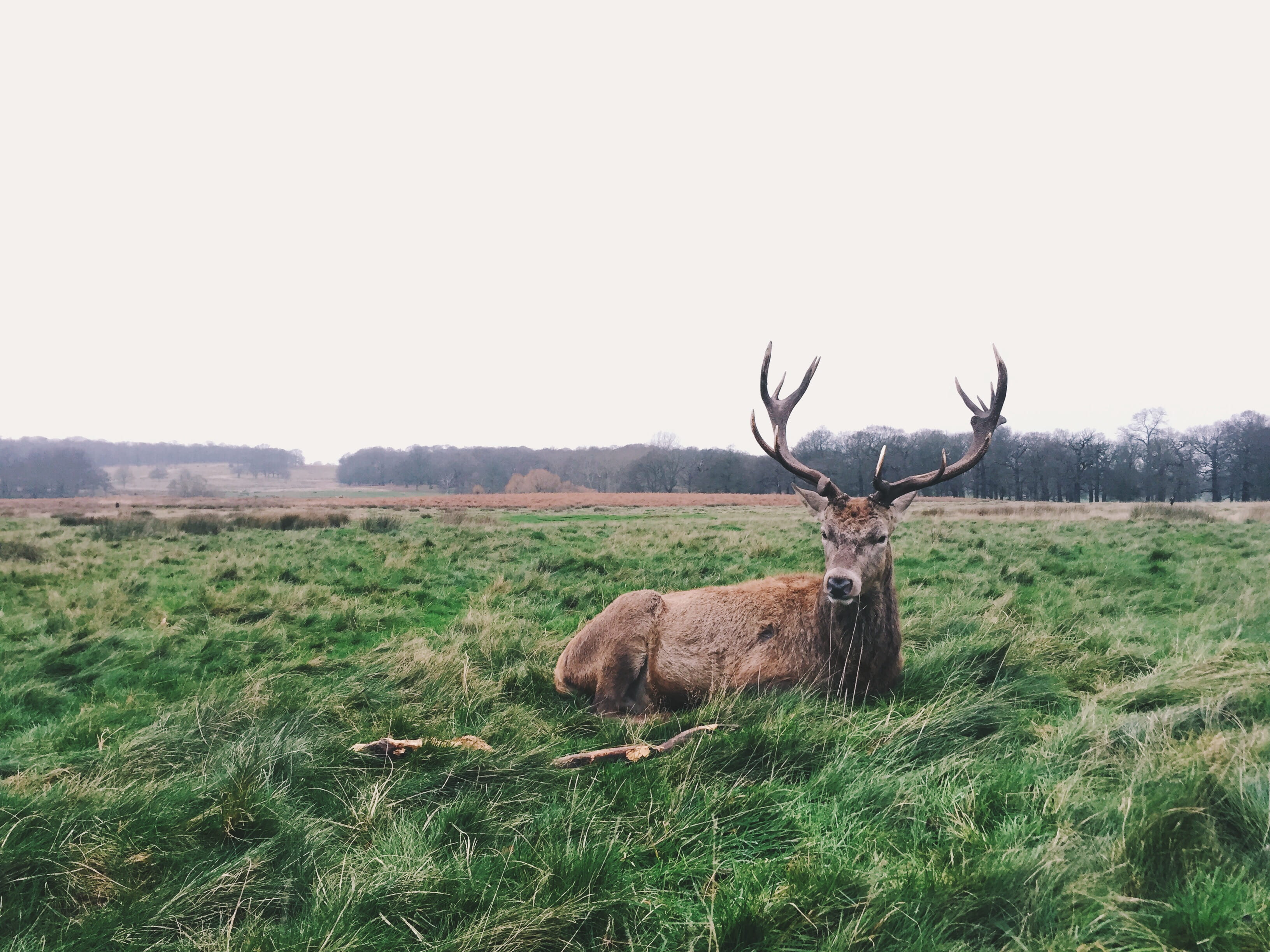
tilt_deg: -0.5
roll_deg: -0.6
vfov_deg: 48.2
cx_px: 635
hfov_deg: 61.7
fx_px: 1064
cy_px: 476
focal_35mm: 29
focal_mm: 4.15
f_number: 2.2
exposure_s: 1/33
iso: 100
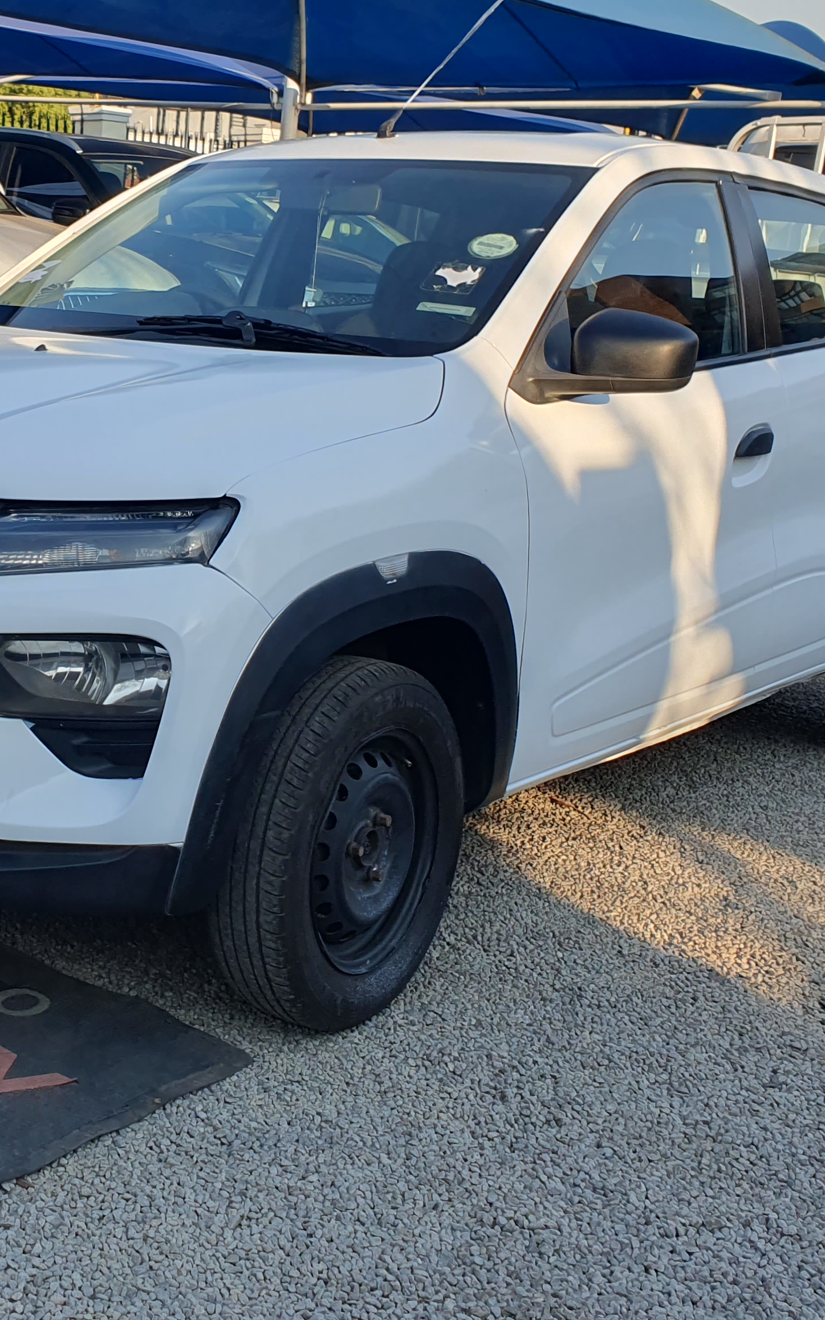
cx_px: 171
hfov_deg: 26.4
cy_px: 557
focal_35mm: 48
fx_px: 1727
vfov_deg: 41.7
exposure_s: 1/455
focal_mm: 4.32
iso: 50
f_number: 2.4
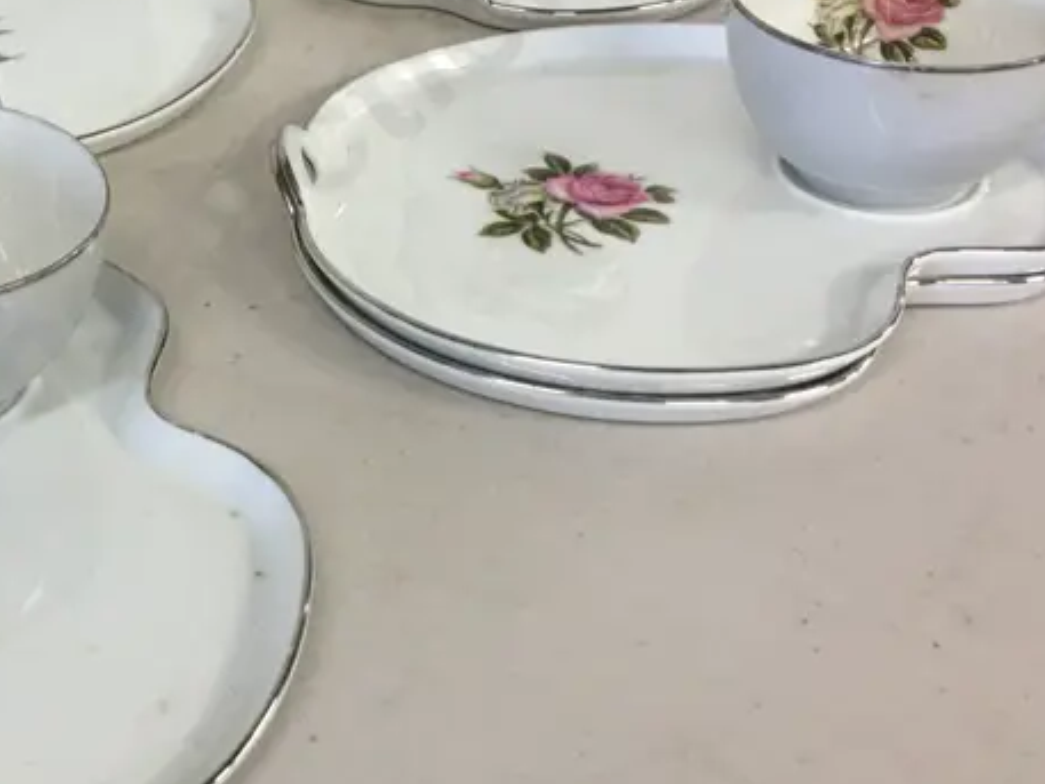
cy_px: 329
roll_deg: +1.8
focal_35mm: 65
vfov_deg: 22.6
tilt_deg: -34.5
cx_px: 80
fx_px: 1963
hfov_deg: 28.5
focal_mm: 4.15
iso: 50
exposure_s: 1/33
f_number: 2.2
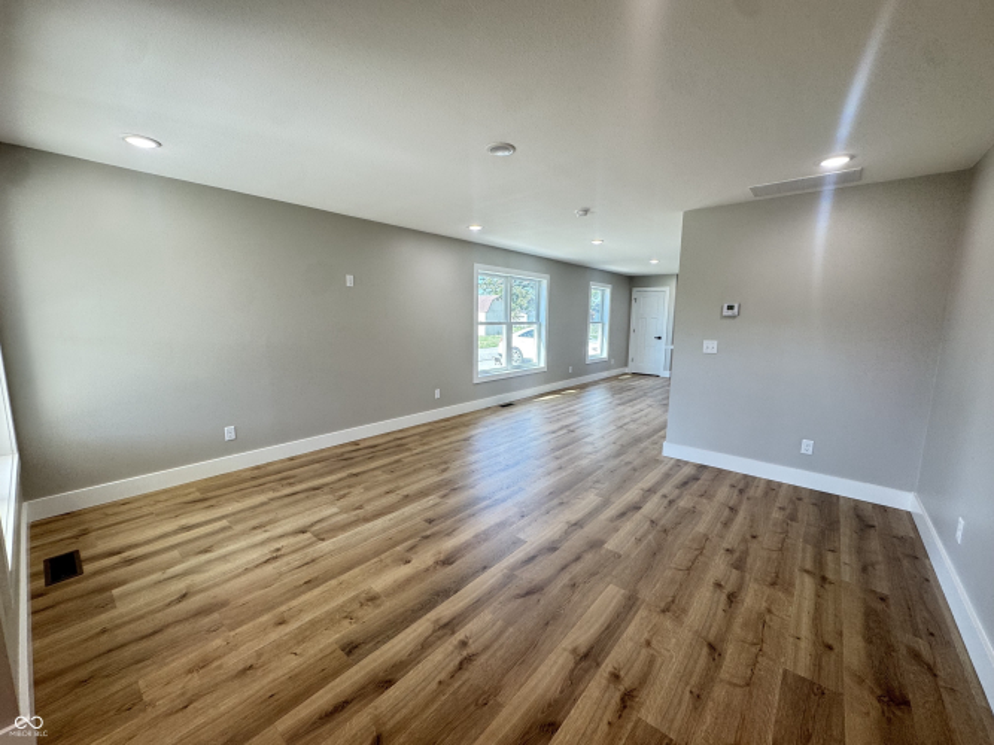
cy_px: 372
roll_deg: -0.2
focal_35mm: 14
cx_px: 497
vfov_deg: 85.7
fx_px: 402
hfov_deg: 102.1
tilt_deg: -8.4
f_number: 2.2
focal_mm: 2.22
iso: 125
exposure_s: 1/120
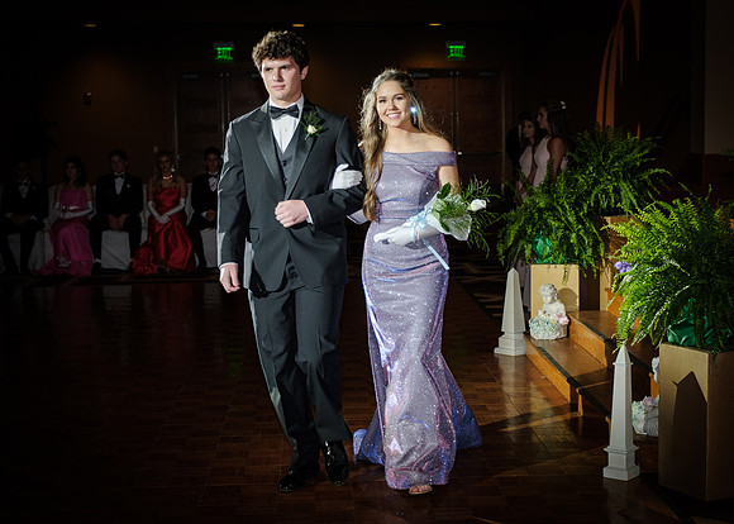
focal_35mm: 64
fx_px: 1343
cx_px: 458
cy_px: 266
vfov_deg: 22.1
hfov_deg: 30.4
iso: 200
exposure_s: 1/125
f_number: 2.8
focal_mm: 33.2
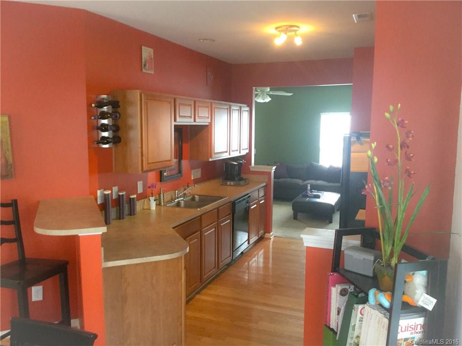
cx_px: 231
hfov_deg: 58.4
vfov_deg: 45.4
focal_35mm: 31
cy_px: 173
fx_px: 414
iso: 160
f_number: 2.4
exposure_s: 1/30
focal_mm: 3.3
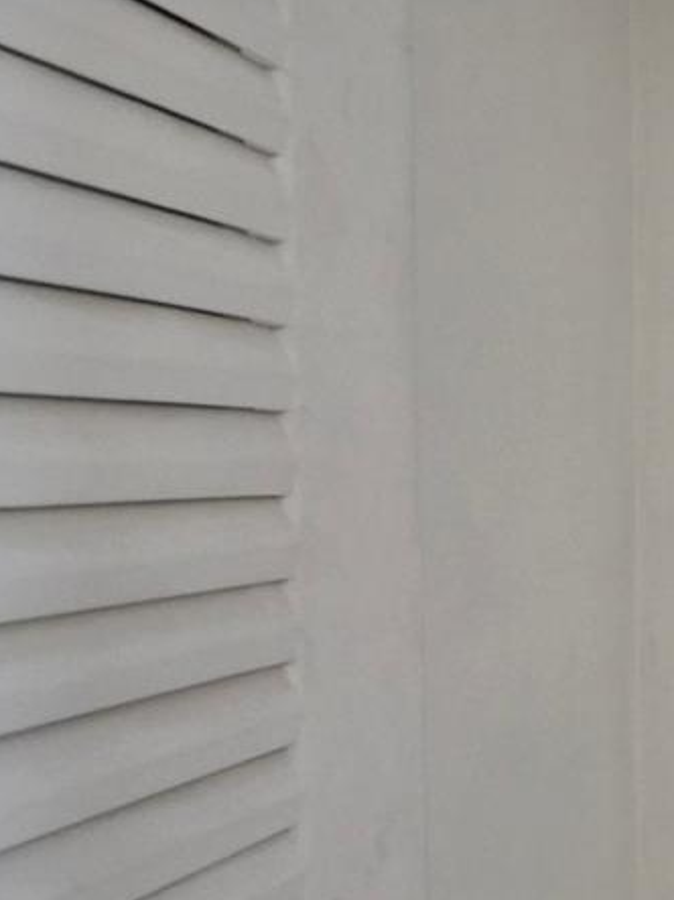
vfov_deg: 42.8
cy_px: 528
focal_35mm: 44
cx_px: 927
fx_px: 1143
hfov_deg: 26.6
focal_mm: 2.2
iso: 640
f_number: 1.9
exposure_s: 1/60
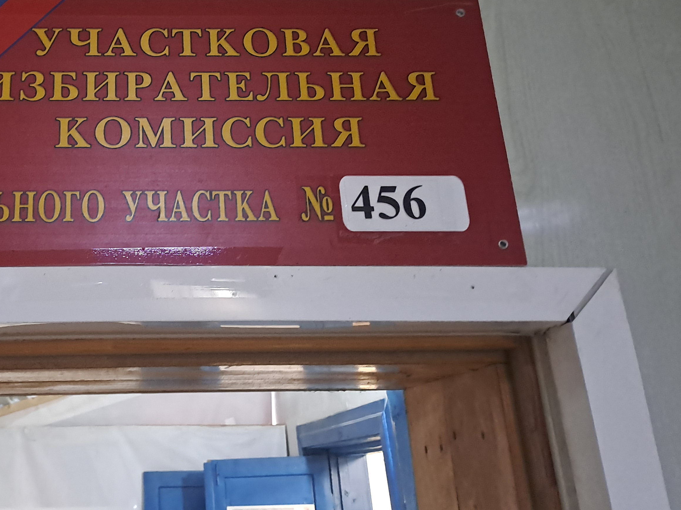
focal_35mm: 43
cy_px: 122
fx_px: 846
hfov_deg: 42.3
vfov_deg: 32.9
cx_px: 155
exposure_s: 1/20
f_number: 1.8
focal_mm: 4.65
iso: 640
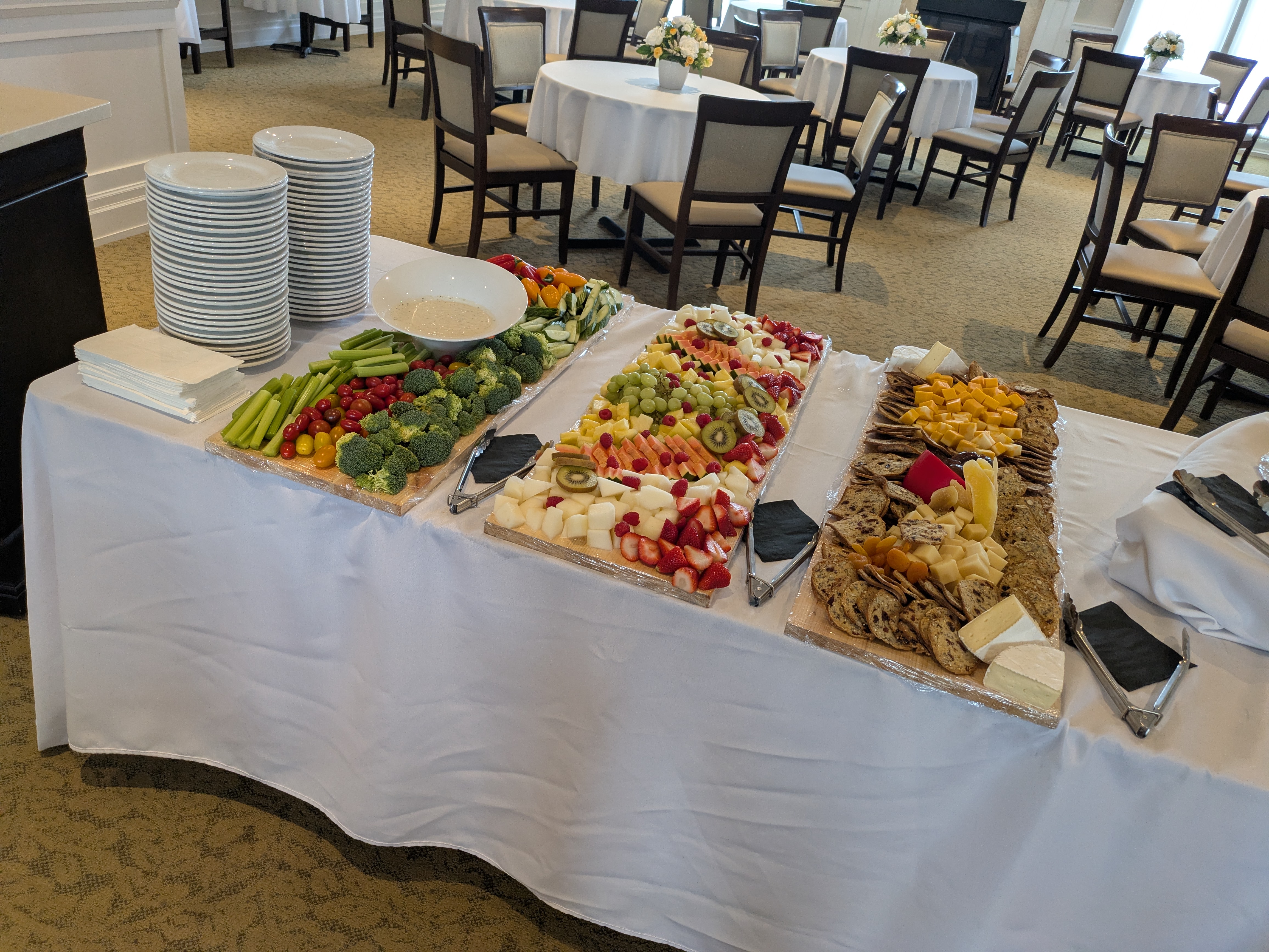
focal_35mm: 25
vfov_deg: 54.9
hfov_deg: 69.4
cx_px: 634
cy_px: 476
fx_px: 917
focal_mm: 5.43
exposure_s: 1/60
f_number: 1.89
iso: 255
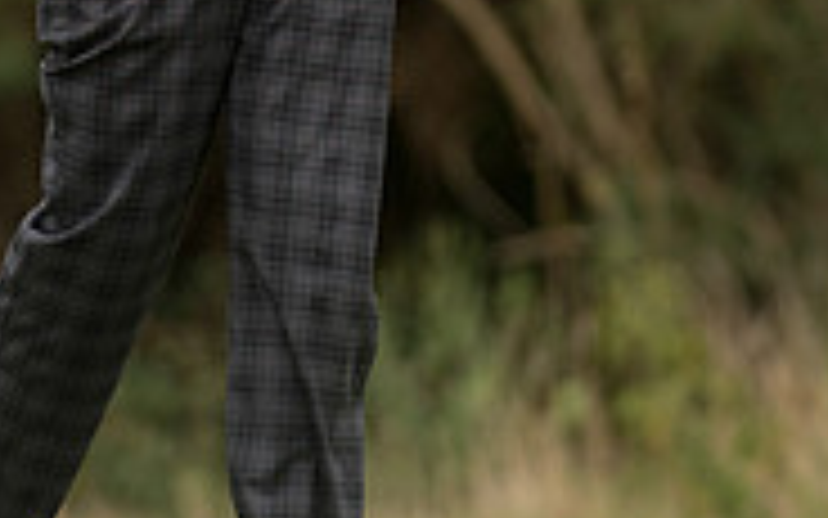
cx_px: 356
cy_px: -133
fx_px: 21776
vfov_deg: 1.4
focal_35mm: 965
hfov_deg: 2.2
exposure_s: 1/3200
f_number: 4
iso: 800
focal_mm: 300
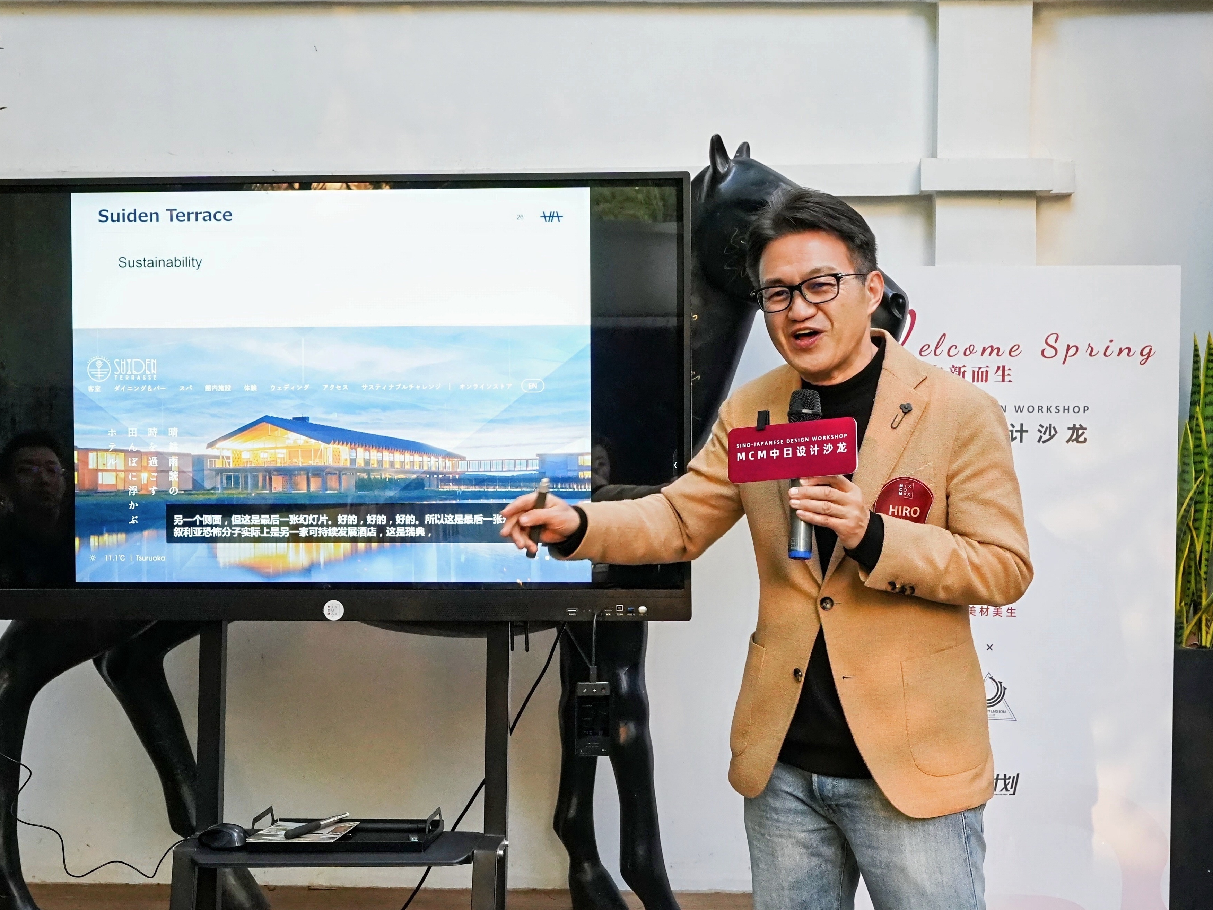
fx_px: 1962
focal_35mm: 56
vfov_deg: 26.1
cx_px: 645
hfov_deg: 34.3
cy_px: 459
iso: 4000
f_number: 7.1
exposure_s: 1/1.43
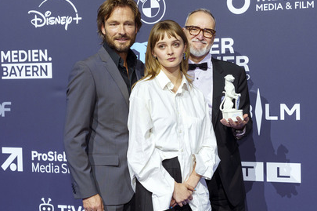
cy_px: 103
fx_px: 519
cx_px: 173
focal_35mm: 59
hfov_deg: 33.9
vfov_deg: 22.9
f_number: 4.5
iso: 1250
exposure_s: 1/200
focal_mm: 53
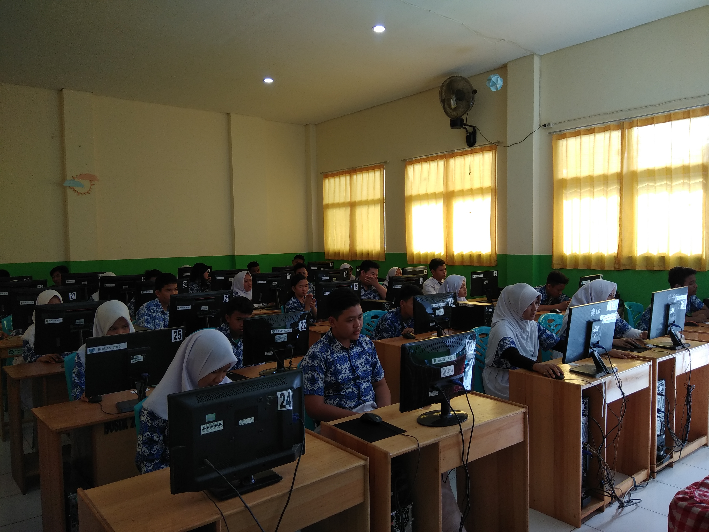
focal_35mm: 21
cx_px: 354
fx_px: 430
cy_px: 266
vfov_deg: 63.4
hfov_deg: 79.0
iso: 100
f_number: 2
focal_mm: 3.57
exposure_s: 1/108
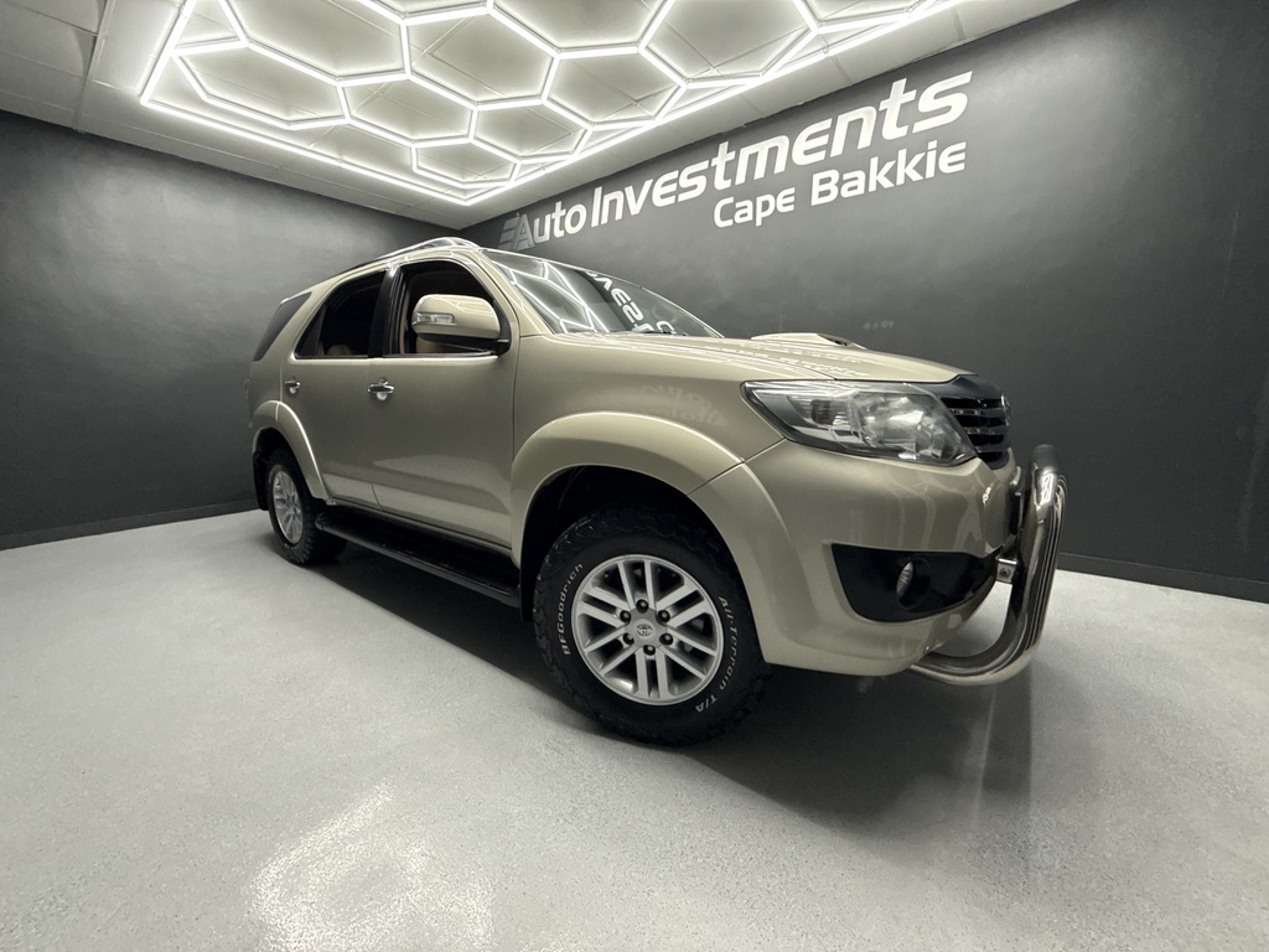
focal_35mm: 14
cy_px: 476
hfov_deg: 102.1
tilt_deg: -8.4
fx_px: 513
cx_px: 634
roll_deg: +1.3
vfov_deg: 85.7
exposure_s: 1/100
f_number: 2.2
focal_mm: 2.22
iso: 320
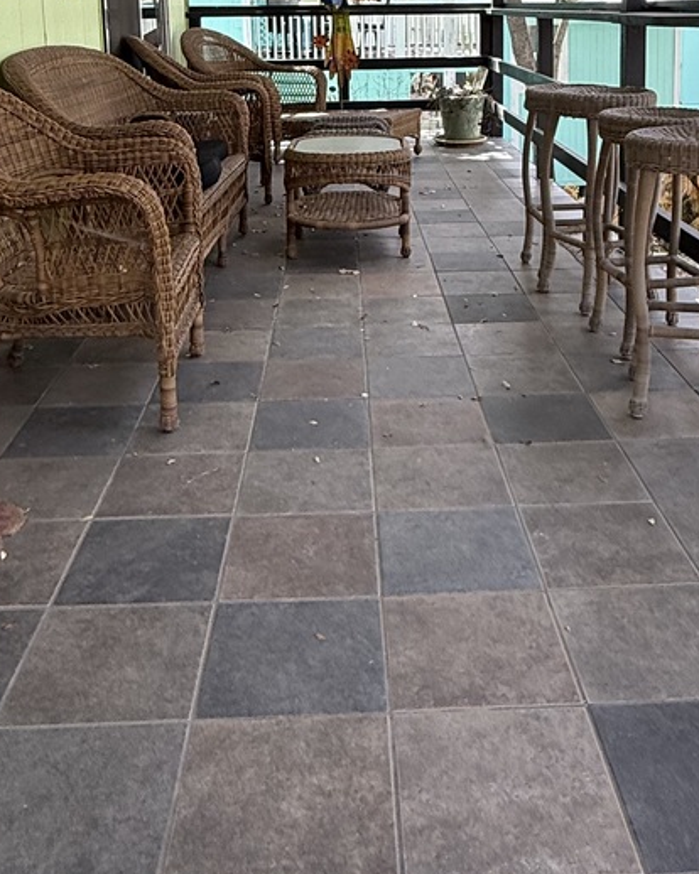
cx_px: 373
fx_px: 983
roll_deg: +0.9
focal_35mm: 38
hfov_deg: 39.1
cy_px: 169
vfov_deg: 45.4
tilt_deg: -8.1
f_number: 2.2
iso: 64
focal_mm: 2.22
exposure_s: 1/214
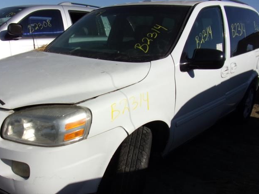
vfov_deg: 45.2
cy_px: 117
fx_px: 232
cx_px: 109
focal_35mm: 31
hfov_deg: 58.0
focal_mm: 4.3
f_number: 10.8
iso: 80
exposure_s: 1/240
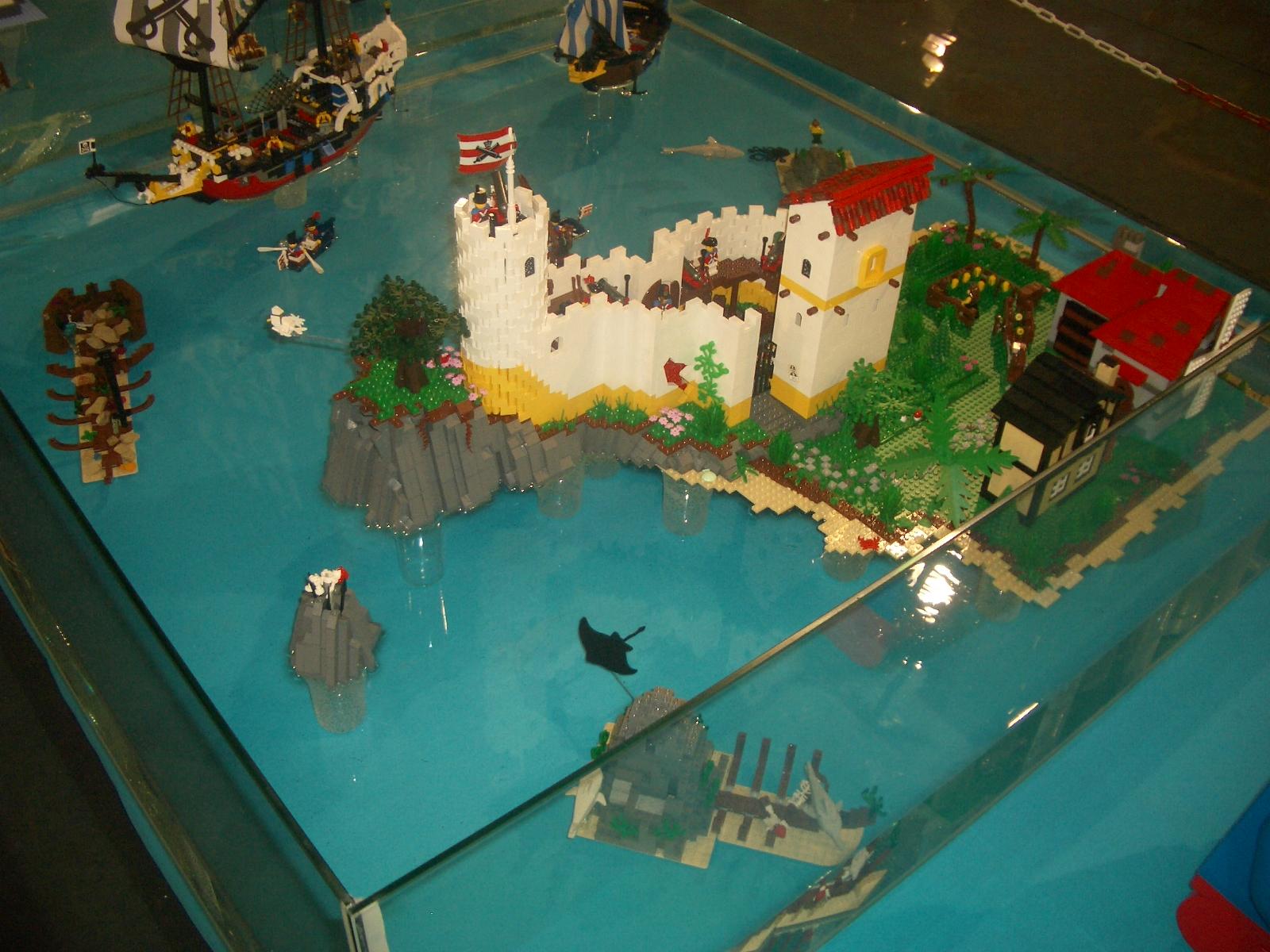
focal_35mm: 35
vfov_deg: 40.7
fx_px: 1284
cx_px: 635
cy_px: 476
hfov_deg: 52.6
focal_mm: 5.8
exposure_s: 1/60
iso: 100
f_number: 2.6
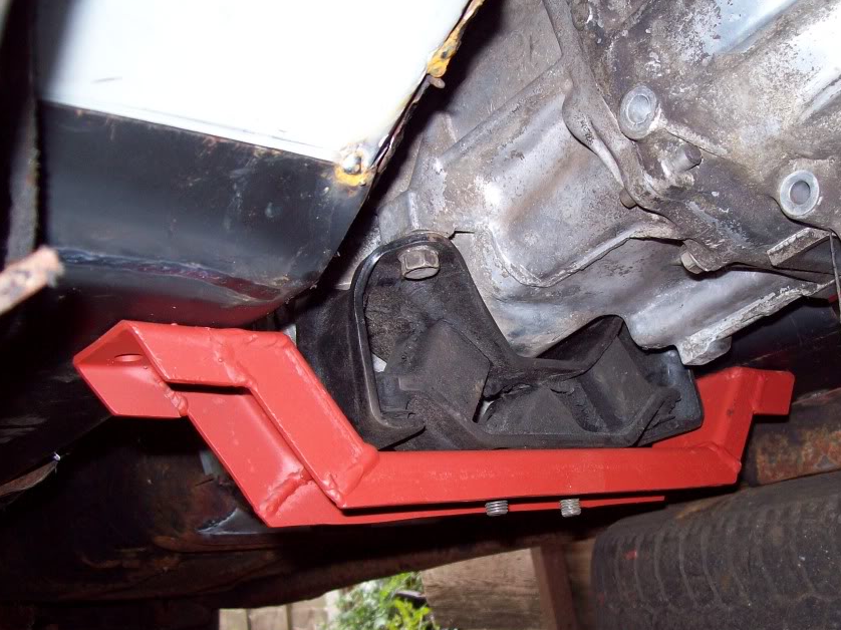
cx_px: 492
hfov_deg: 42.8
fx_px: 1069
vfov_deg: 32.8
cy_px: 367
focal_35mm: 44
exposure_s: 1/64
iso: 80
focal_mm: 6
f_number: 2.7
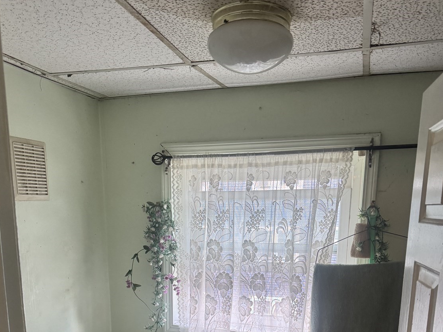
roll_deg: -0.8
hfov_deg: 55.3
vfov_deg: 39.8
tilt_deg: -12.1
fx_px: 422
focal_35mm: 33
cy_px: 298
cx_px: 217
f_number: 1.78
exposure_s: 1/120
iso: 200
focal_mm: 6.76
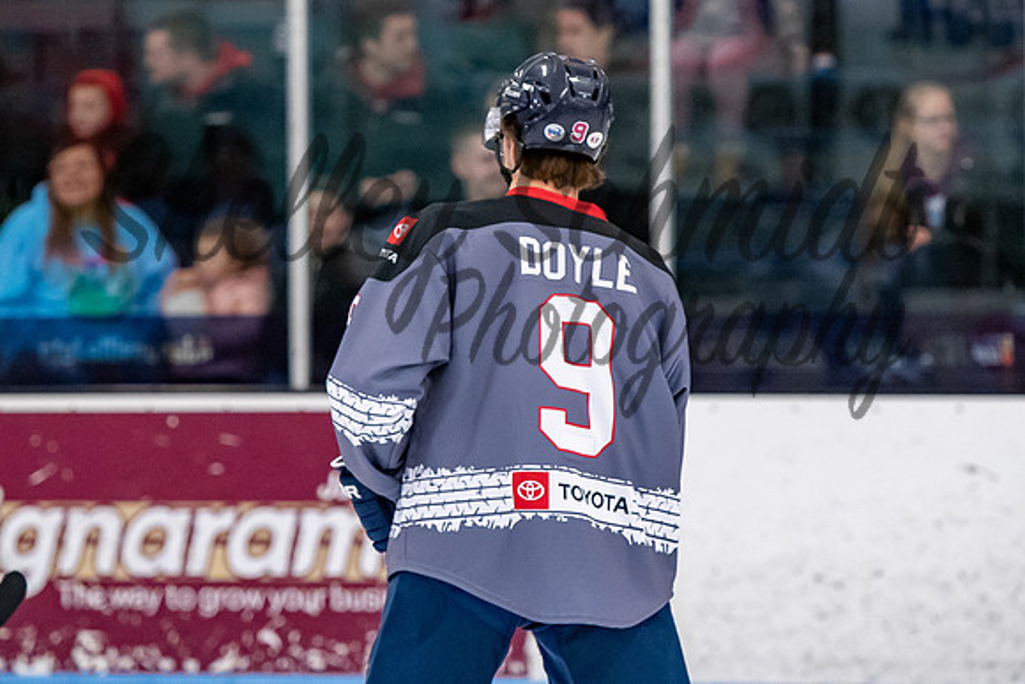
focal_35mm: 351
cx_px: 520
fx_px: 9991
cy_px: 239
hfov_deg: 5.9
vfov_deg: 3.9
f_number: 3.2
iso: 2000
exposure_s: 1/800
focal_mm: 165
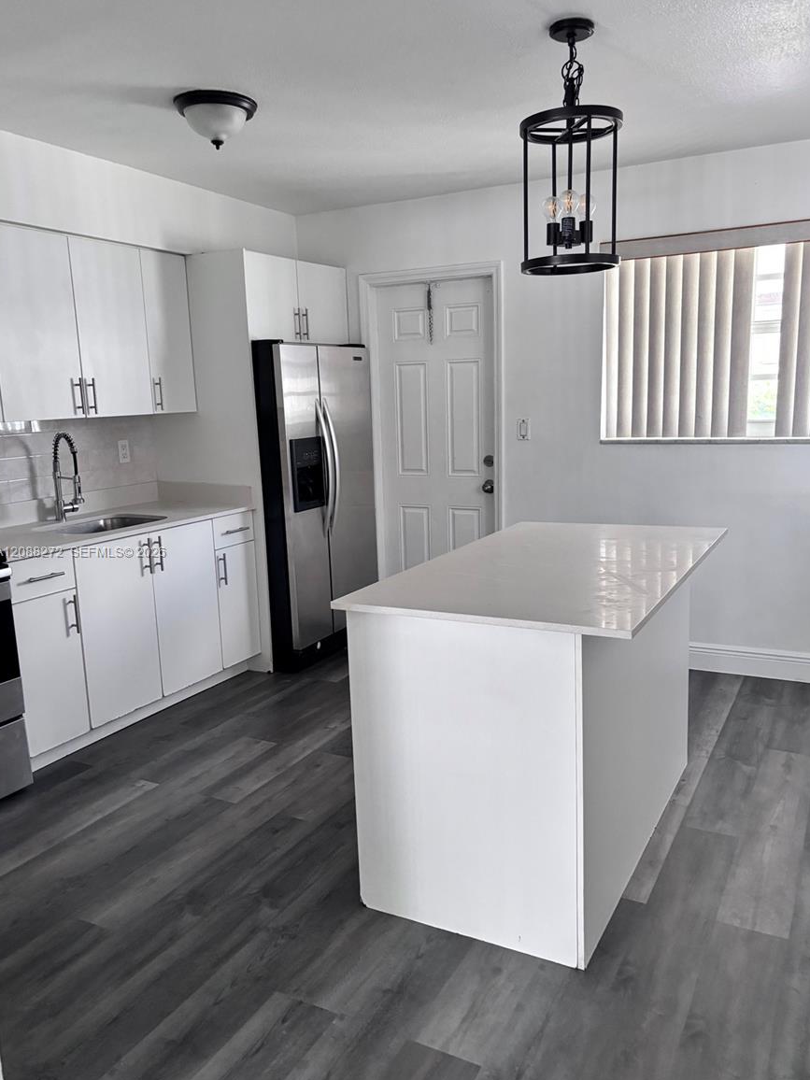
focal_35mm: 27
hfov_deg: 51.4
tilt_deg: -12.3
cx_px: 413
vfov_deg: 65.3
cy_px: 553
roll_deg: +2.0
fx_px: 842
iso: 250
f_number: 1.6
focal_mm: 5.96
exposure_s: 1/60
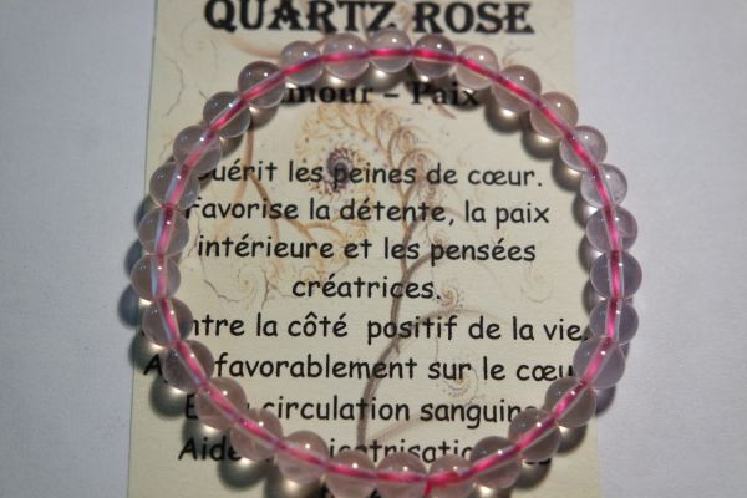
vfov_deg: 19.7
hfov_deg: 29.2
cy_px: 249
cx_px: 374
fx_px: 1432
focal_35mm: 69
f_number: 5.6
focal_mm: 45
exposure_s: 1/80
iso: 800
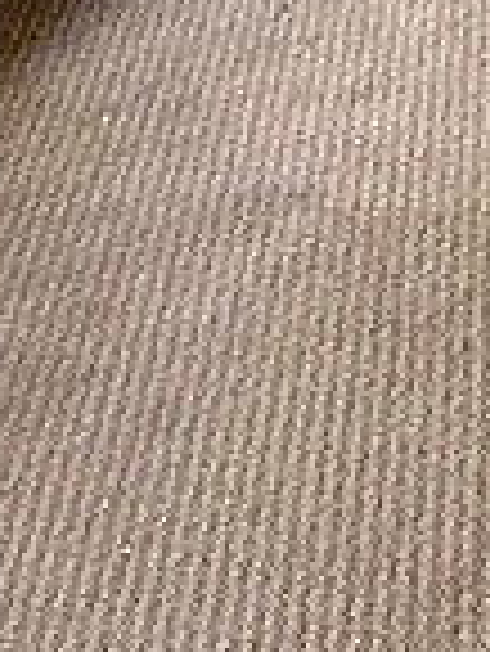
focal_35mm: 99
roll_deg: +2.4
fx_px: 1866
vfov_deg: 13.8
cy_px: -926
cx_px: 1443
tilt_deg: -8.2
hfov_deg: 10.7
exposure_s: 1/60
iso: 500
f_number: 2.2
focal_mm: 2.22
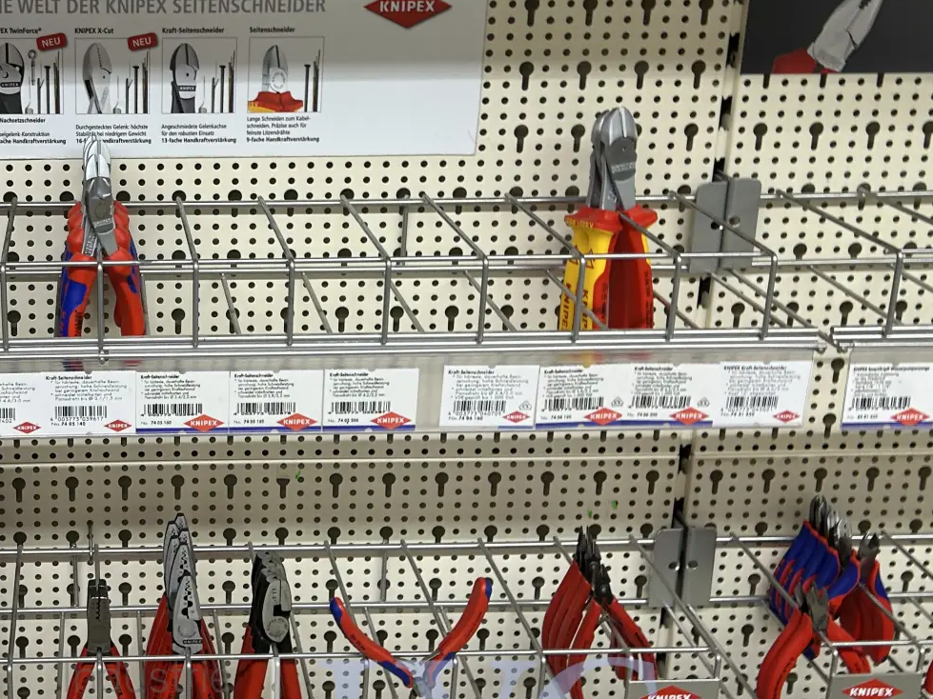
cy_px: 250
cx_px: 120
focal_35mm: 51
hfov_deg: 35.6
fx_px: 1374
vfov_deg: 28.4
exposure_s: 1/50
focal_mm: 5.7
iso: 80
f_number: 1.5
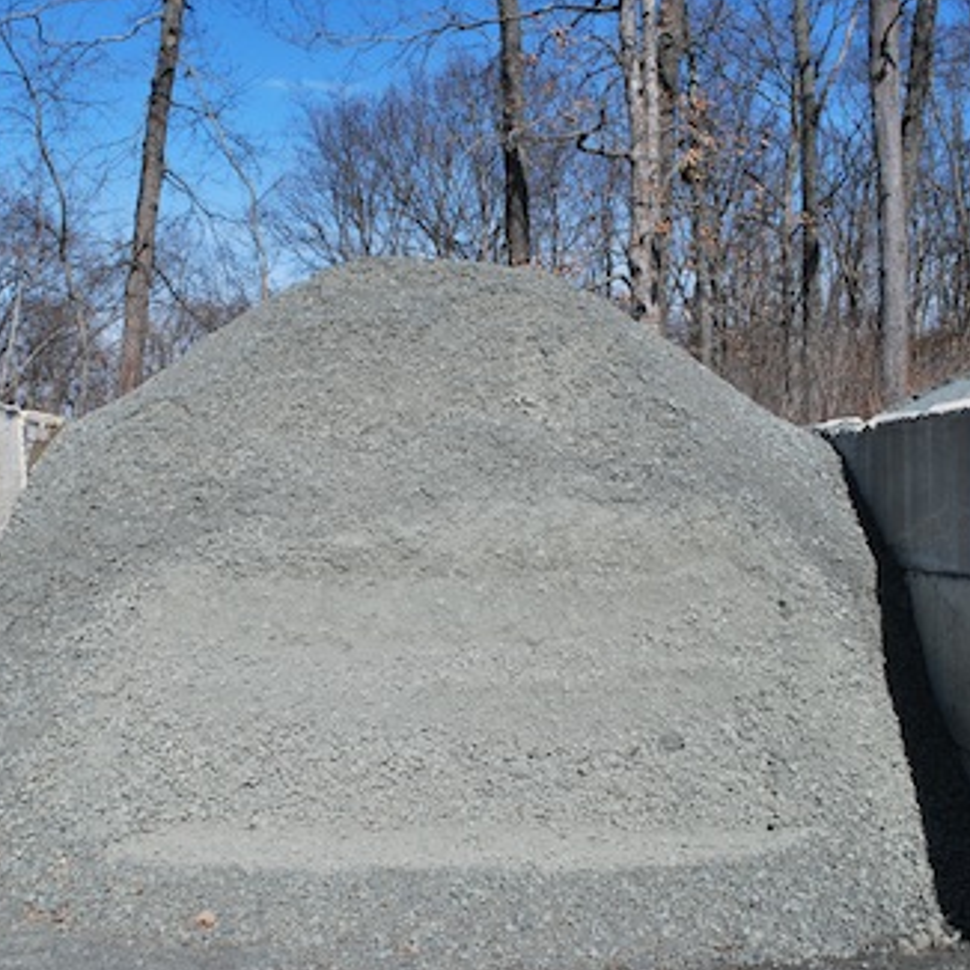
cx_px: 458
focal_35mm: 47
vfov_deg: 36.1
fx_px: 1490
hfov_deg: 36.0
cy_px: 492
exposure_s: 1/250
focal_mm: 24
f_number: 8
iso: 100
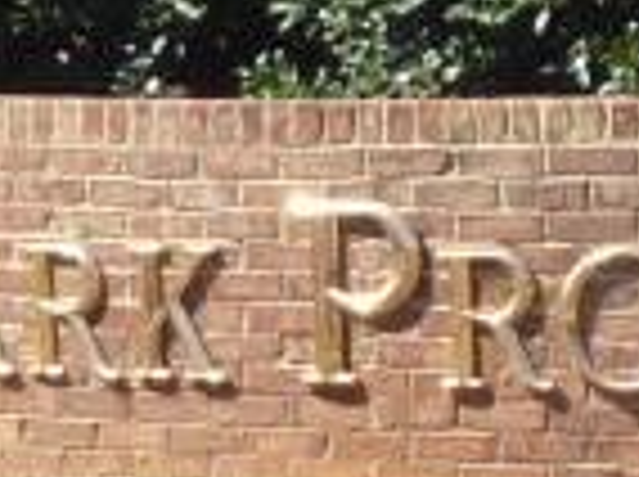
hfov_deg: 9.0
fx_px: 3999
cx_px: 855
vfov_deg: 6.8
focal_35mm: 217
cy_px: 603
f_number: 4
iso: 100
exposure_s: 1/320
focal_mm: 4.4
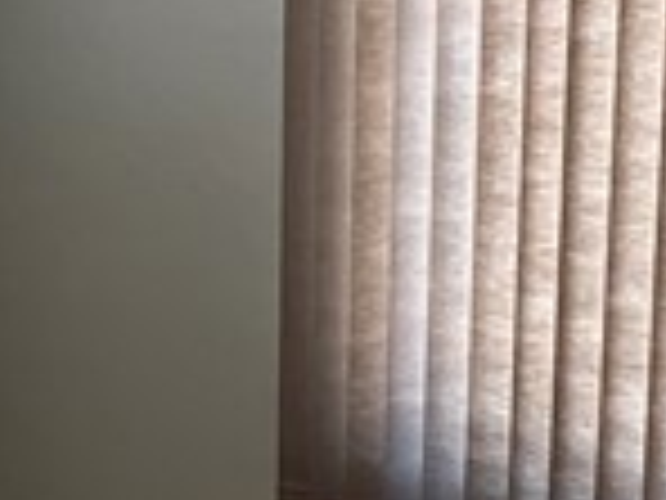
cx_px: -90
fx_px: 1732
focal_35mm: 90
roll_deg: +1.9
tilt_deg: -11.1
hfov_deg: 20.6
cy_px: 194
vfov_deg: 16.4
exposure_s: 1/120
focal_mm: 1.57
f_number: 1.8
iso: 64
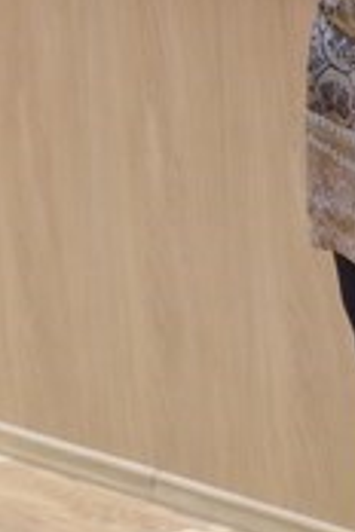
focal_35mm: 237
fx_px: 3505
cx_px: 357
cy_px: -9
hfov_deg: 5.8
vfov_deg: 8.6
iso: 3200
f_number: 2.8
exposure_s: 1/100
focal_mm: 50
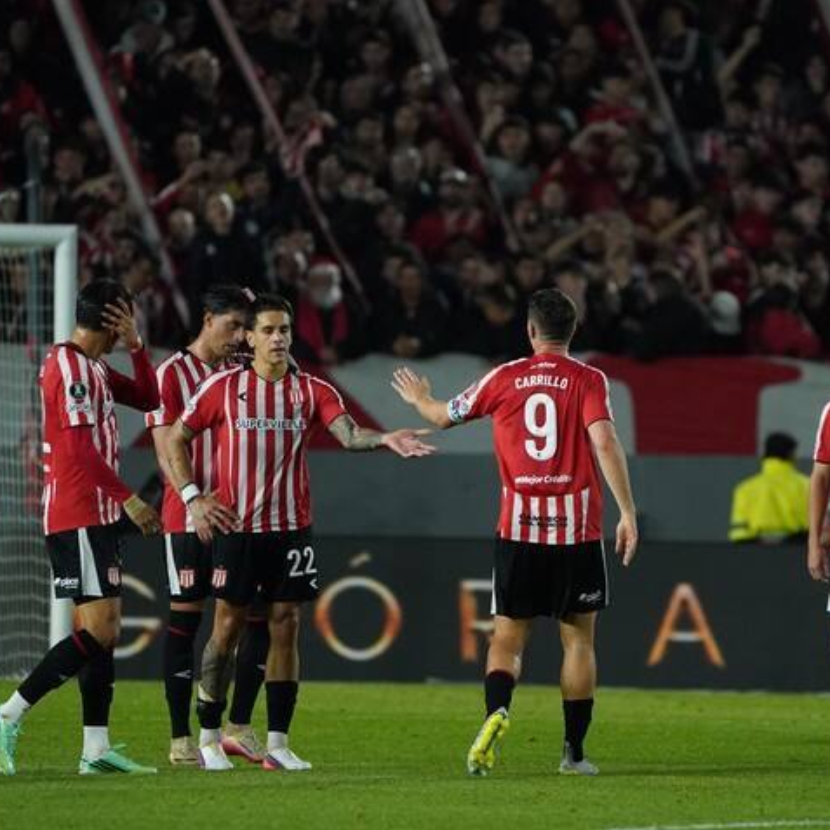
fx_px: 20861
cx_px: 491
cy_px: 414
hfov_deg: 2.3
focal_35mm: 769
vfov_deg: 2.3
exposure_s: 1/1000
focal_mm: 600
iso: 5000
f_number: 6.3
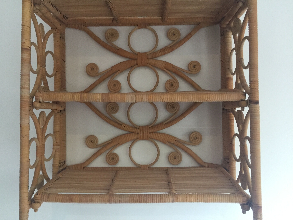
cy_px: 110
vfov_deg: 48.2
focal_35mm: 29
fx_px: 245
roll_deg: -0.7
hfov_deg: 61.7
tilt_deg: +1.2
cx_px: 146
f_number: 2.2
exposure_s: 1/20
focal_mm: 4.15
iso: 250
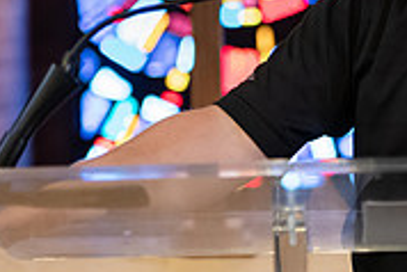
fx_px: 2953
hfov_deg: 7.8
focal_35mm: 261
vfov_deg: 5.3
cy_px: 49
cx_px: 437
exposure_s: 1/160
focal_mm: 80
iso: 2000
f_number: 3.2
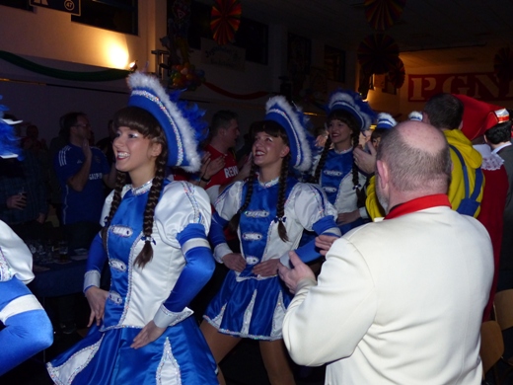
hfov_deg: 52.6
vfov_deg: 40.7
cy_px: 192
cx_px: 256
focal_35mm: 35
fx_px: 519
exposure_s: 1/80
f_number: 2.8
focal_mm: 6.3
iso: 400
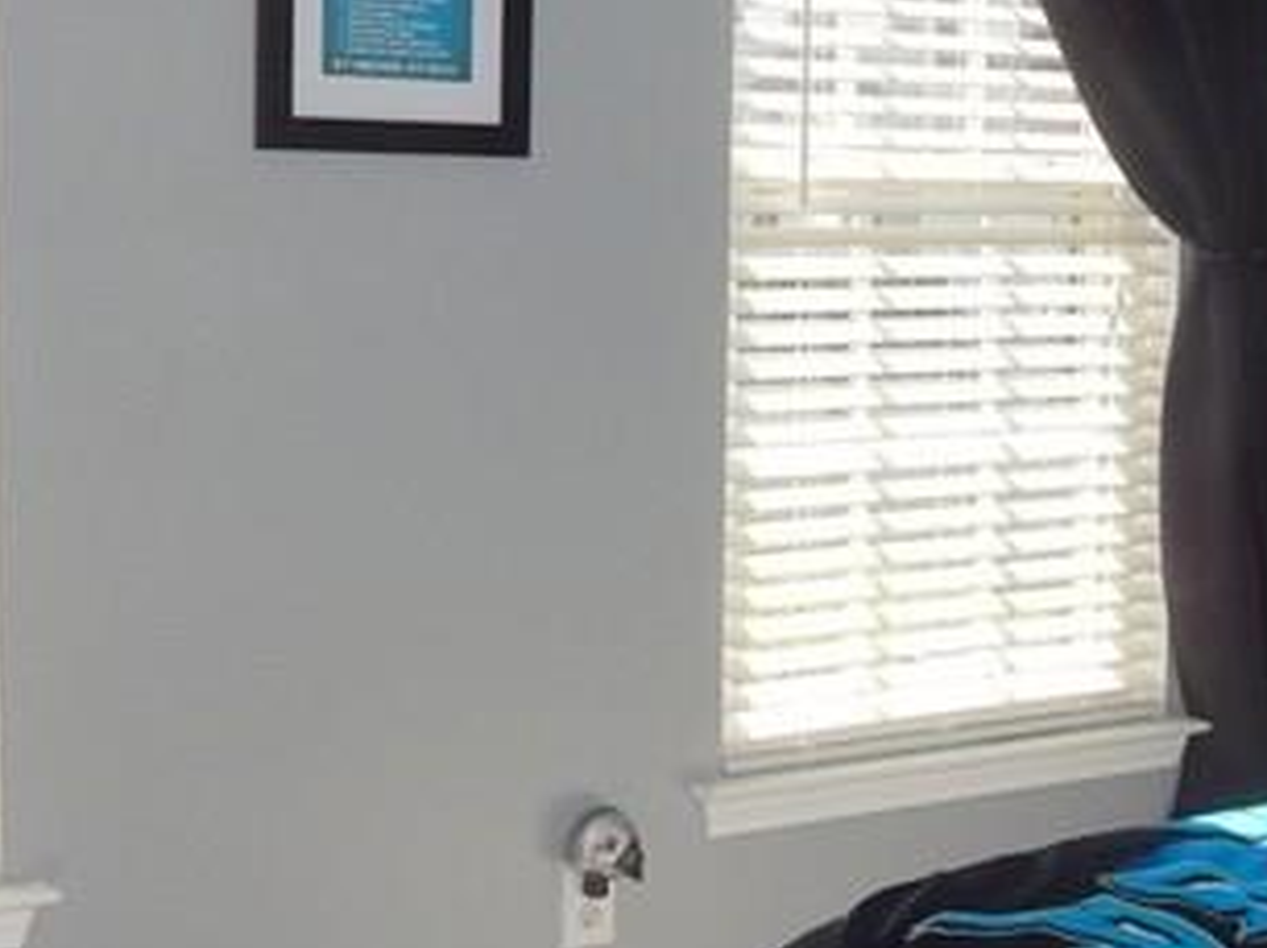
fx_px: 2816
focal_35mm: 77
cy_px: 447
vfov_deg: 19.1
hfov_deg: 24.9
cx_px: 1048
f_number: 3
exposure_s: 1/320
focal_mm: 4
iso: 125
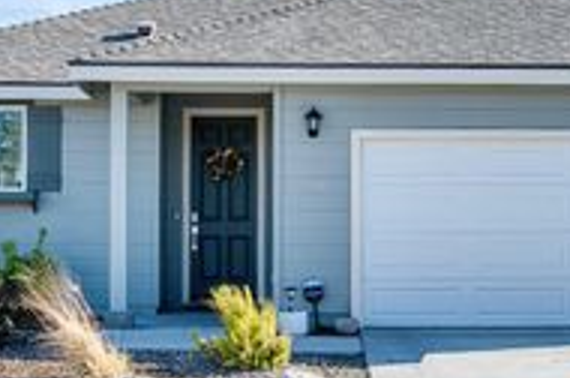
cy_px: 214
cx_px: 354
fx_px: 1396
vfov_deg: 15.4
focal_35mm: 88
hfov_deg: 23.0
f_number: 11
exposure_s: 1/125
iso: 125
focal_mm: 33.5
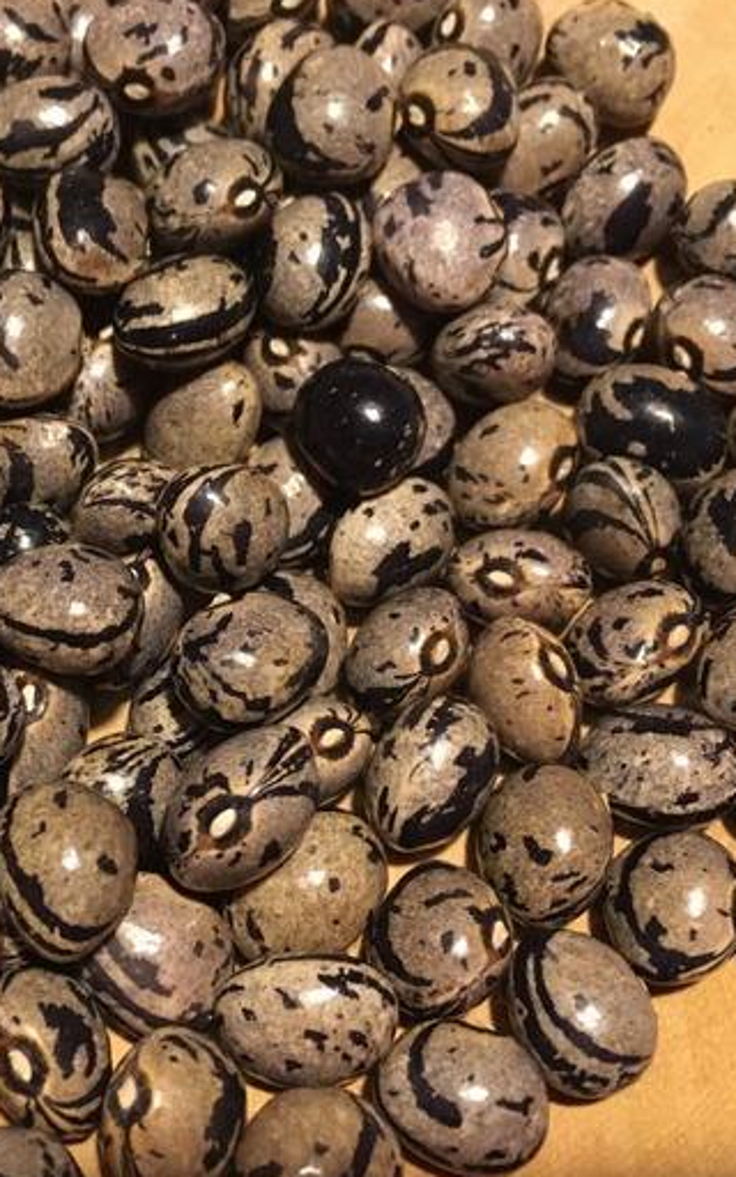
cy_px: 590
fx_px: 1348
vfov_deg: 47.2
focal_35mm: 42
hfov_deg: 29.7
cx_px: 131
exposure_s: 1/33
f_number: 2.2
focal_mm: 4.15
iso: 250
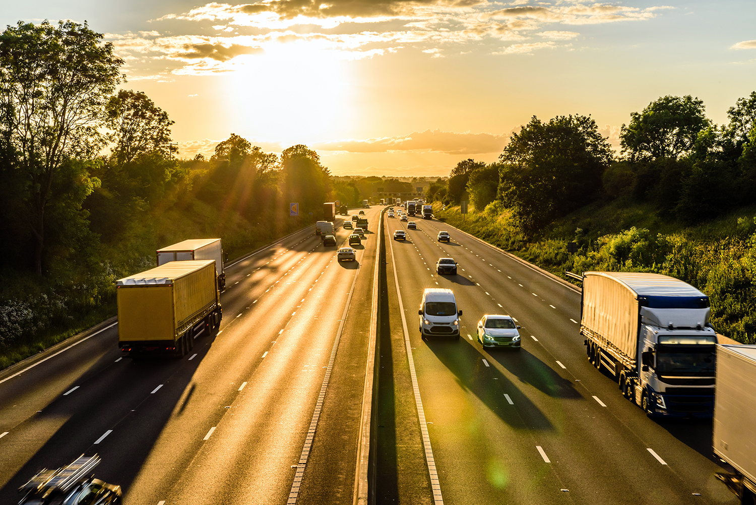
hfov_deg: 36.2
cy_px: 252
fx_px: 1155
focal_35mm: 55
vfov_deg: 24.6
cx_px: 378
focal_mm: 55
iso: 200
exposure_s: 1/100
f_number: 20
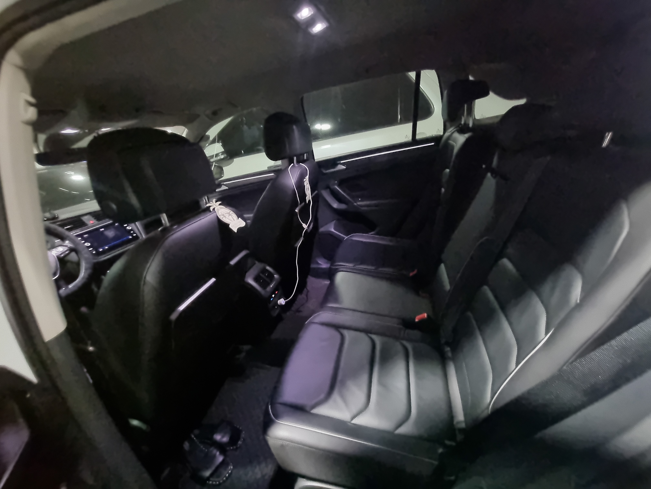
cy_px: 244
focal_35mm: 13
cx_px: 326
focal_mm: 2.2
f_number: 2.2
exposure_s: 1/13
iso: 2500
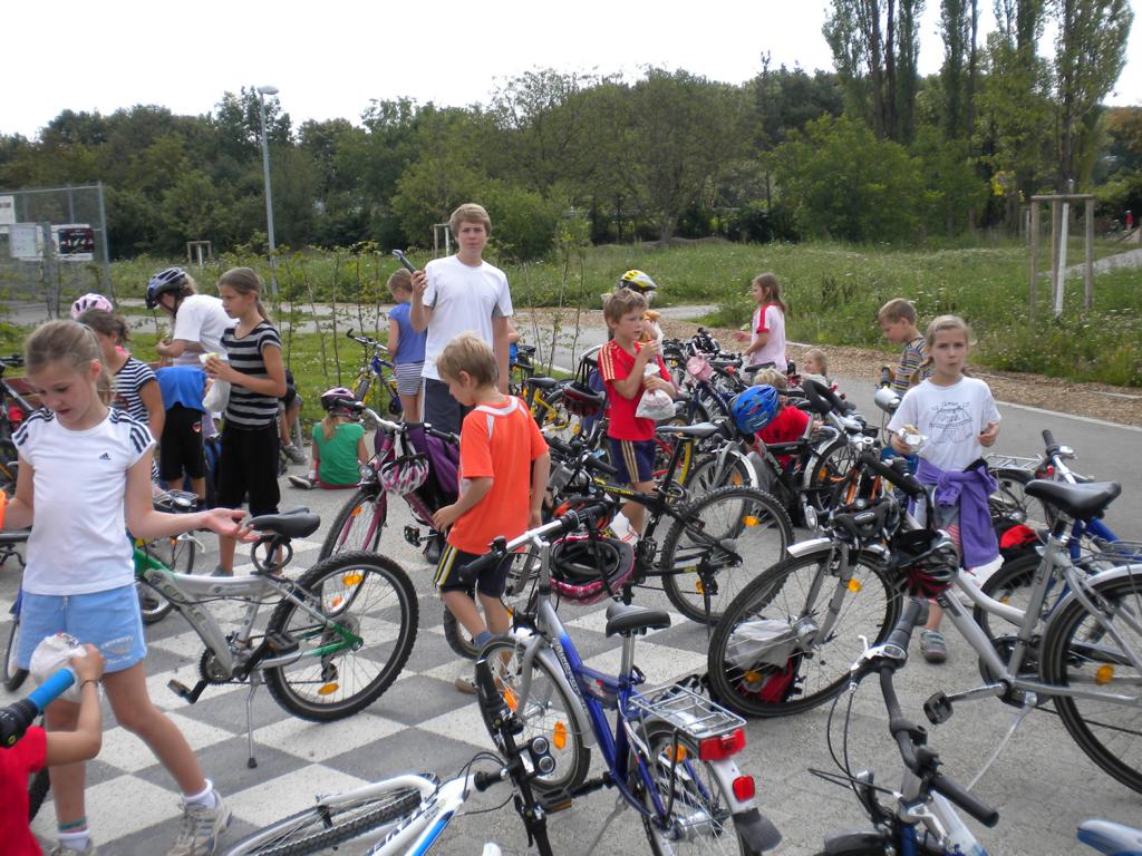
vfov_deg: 35.1
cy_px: 428
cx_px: 571
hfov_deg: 45.8
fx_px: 1353
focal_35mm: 41
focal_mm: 7.4
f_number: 4.9
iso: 80
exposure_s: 1/256
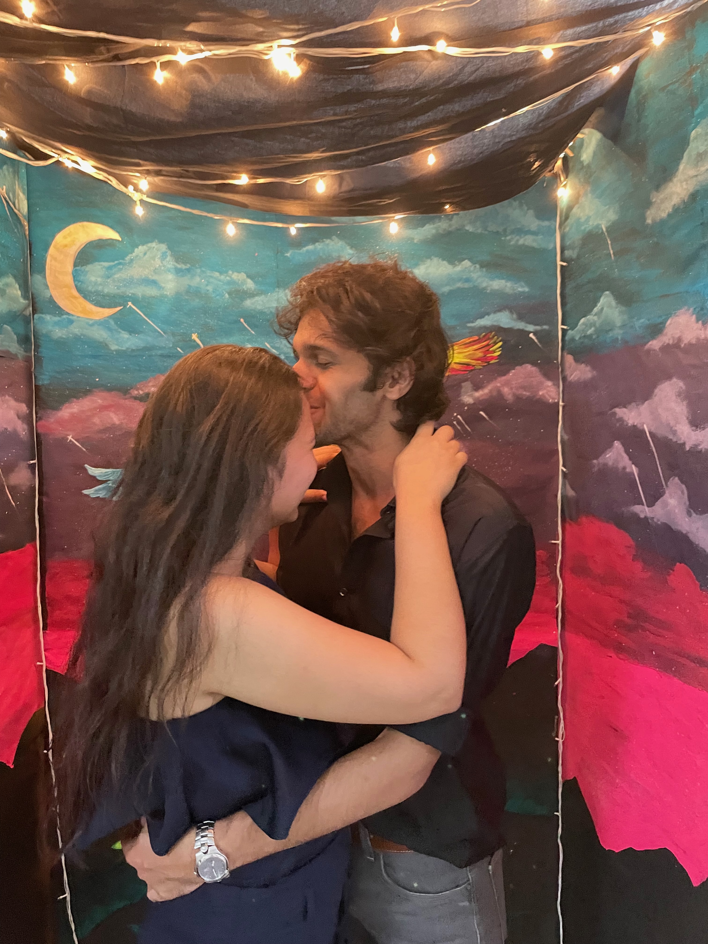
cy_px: 472
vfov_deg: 67.3
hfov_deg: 53.1
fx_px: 709
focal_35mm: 26
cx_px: 354
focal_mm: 4.2
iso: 1000
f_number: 1.6
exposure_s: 1/25
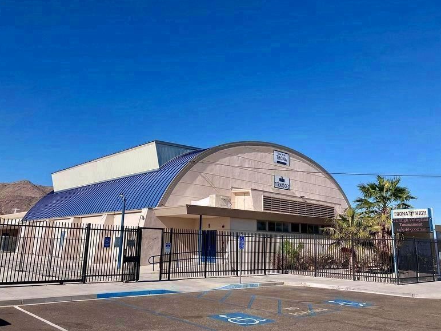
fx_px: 369
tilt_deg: +11.8
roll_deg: -0.9
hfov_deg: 61.7
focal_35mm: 29
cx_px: 225
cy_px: 169
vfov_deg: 48.2
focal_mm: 3.99
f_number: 1.8
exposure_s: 1/2703
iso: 20
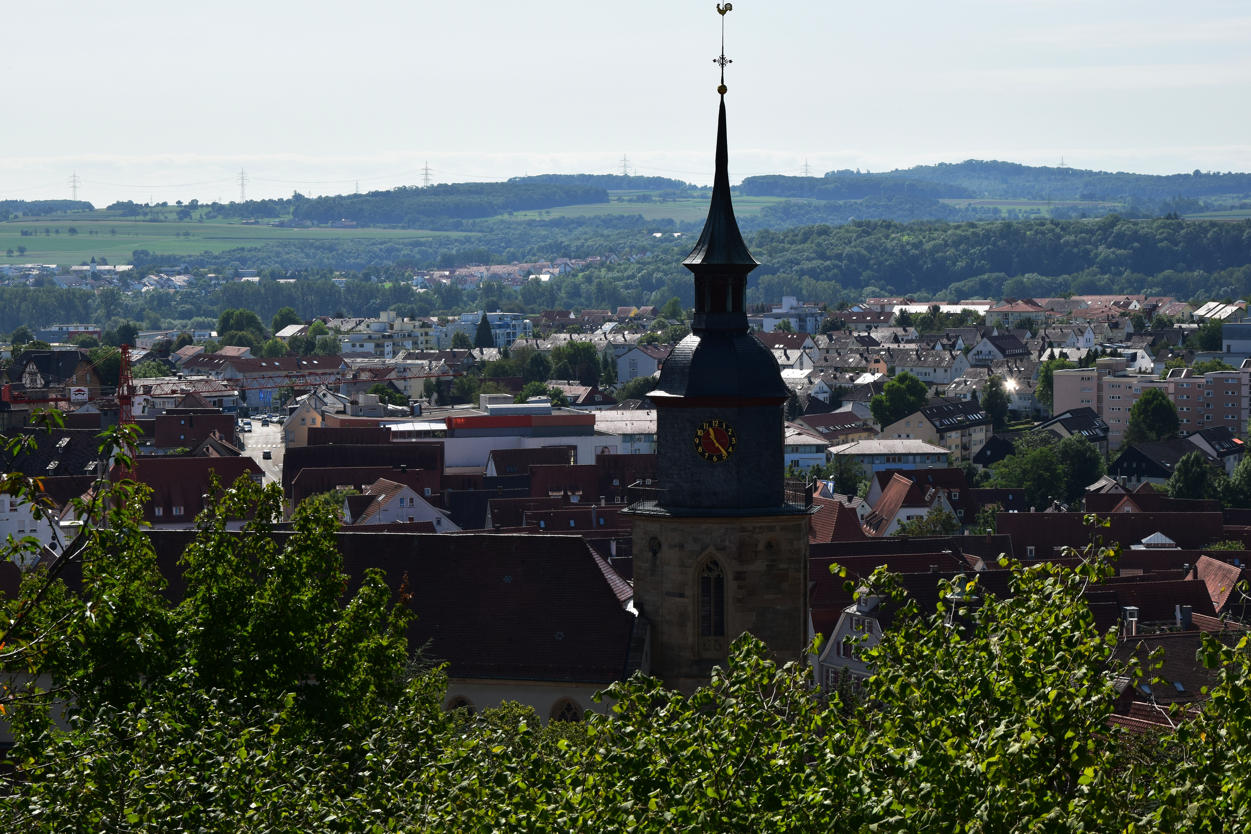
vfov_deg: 17.5
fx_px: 2710
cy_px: 417
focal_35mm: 78
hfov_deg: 26.0
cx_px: 626
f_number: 11
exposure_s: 1/500
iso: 280
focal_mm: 52
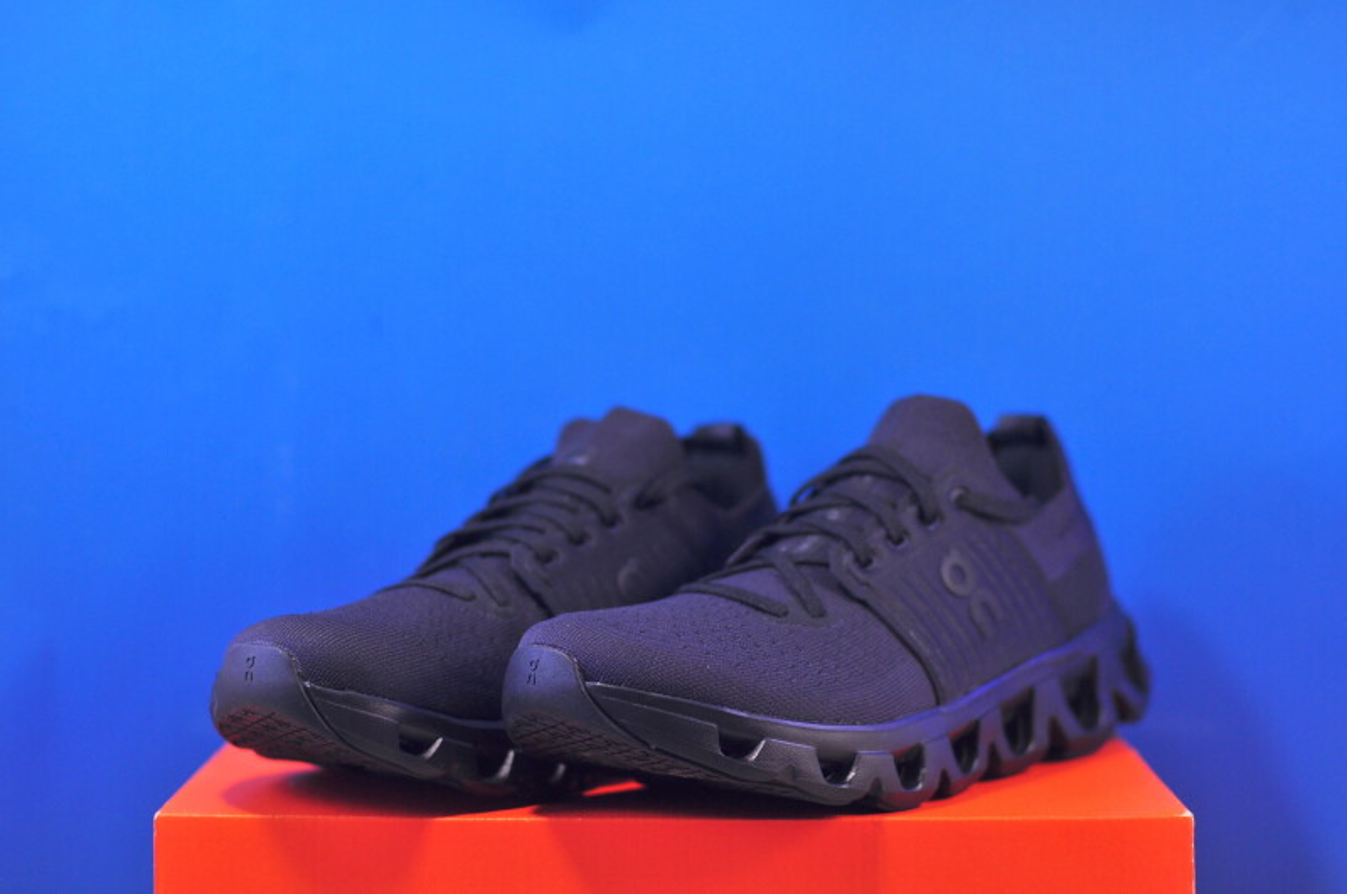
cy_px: 447
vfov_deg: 18.1
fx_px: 2802
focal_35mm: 75
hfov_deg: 27.0
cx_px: 674
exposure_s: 1/320
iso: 250
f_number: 2.2
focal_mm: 50
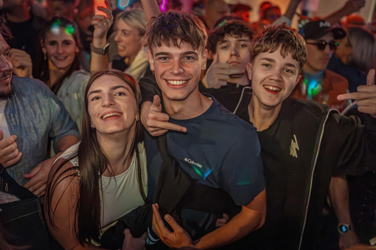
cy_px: 125
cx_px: 188
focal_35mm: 35
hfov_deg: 54.4
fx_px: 366
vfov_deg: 37.9
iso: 20000
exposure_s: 1/160
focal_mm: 35
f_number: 2
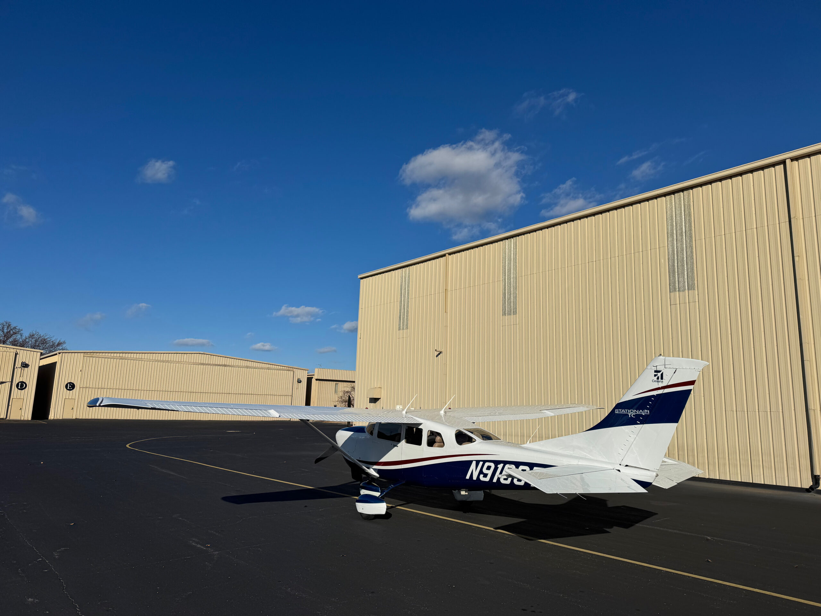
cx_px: 410
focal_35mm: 24
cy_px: 308
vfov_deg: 56.8
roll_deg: -2.6
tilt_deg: +9.1
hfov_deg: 71.6
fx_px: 569
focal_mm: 6.76
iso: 80
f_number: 1.78
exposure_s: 1/12346
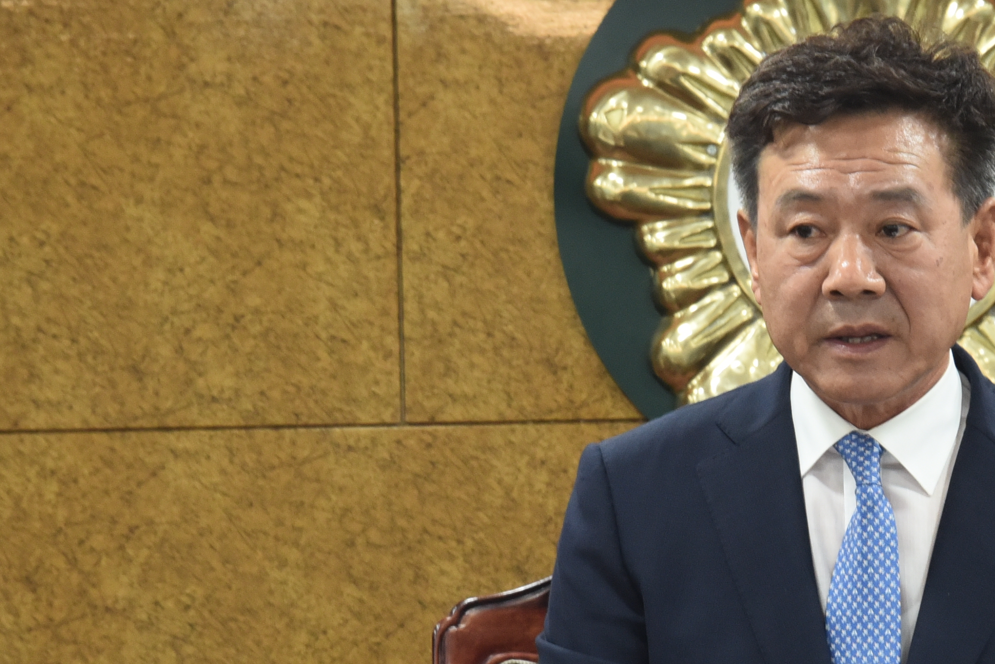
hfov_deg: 3.4
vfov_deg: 2.3
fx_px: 16697
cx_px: 809
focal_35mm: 604
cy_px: 472
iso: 1600
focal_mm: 210
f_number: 8
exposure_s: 1/80
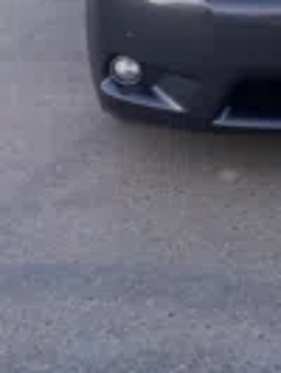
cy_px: -39
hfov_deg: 17.9
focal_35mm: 78
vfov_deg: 23.4
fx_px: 843
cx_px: 343
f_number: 1.8
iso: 32
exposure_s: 1/449
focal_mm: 4.25
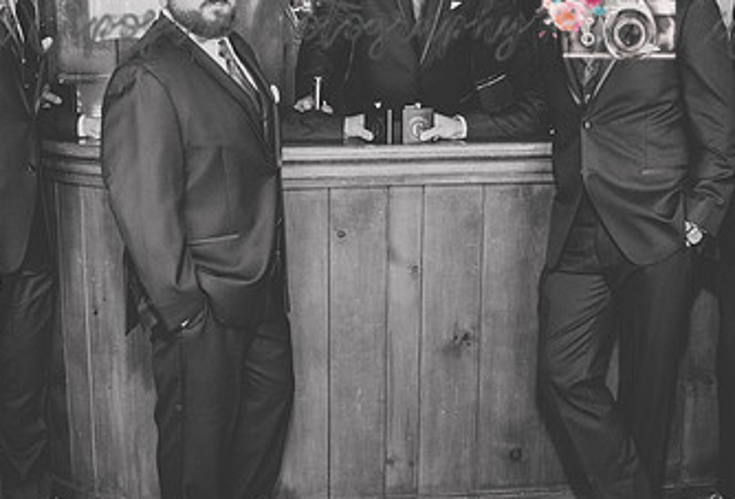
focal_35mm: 62
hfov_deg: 32.2
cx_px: 330
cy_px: 208
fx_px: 1273
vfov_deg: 22.2
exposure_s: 1/60
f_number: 3.5
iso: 1250
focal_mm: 20
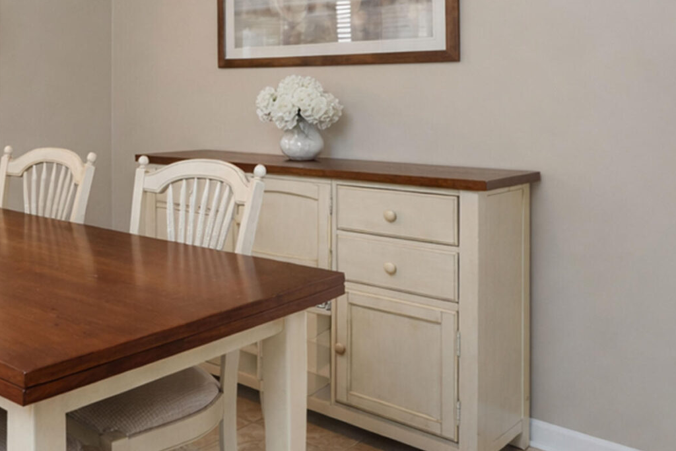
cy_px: 85
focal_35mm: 41
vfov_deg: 31.5
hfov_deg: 43.5
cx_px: 82
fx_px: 775
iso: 64
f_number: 4
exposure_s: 1/6
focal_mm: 16.5
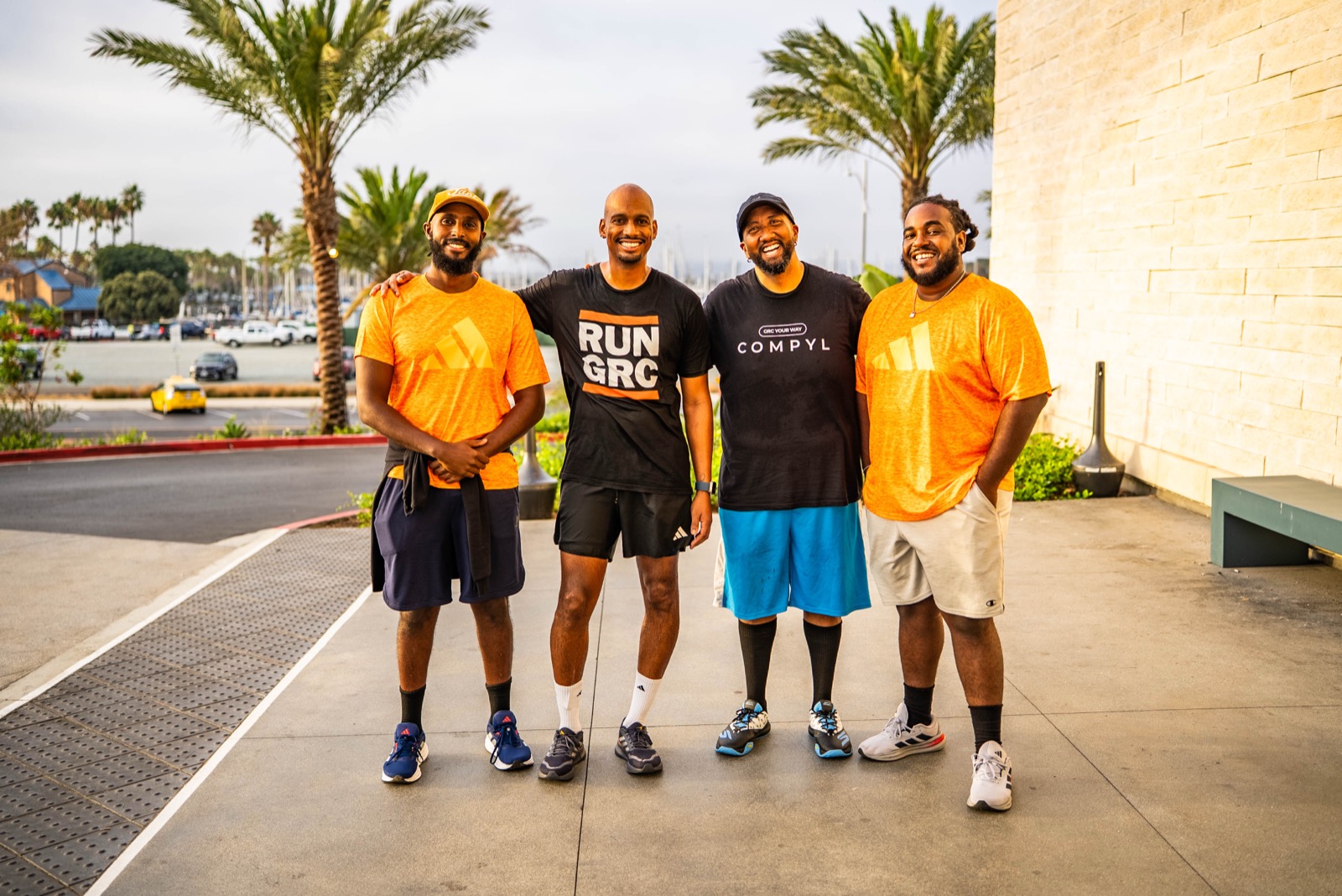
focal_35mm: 35
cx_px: 671
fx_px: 1305
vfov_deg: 37.9
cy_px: 448
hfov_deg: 54.4
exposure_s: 1/400
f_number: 2
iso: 160
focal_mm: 35
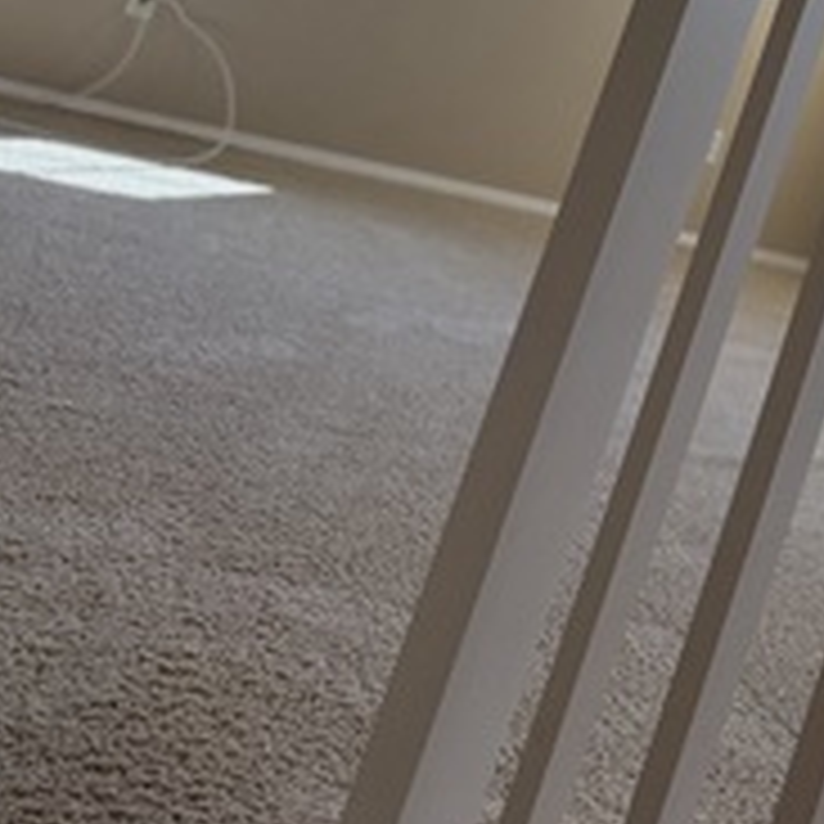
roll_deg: -18.9
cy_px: -185
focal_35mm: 58
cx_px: 750
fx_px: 1562
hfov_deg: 28.4
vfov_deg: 26.1
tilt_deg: +8.1
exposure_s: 1/197
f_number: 1.78
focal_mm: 6.76
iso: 200
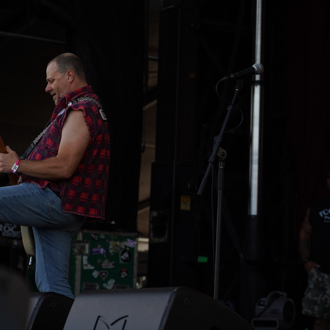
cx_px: 154
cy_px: 165
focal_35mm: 134
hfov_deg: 13.0
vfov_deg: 13.0
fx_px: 1445
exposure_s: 1/250
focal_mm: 105
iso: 100
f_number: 4.5
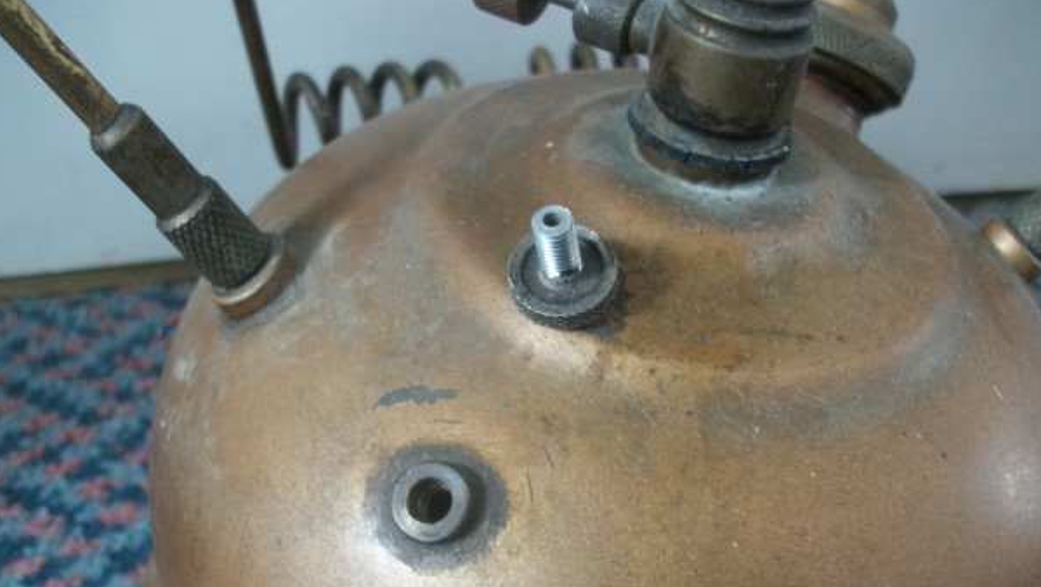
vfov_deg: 32.6
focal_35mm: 36
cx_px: 517
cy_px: 382
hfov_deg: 55.3
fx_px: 994
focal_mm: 5.7
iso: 255
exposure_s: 1/15
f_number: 2.9
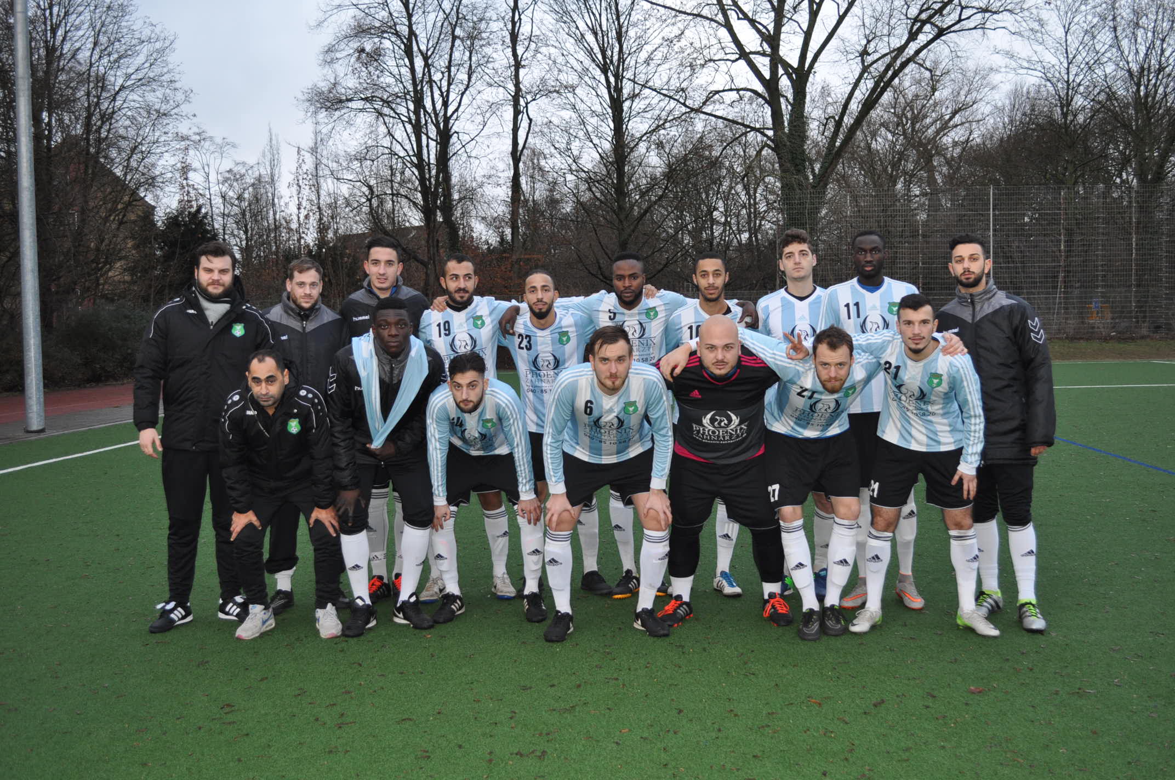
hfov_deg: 53.2
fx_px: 1174
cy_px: 390
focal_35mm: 36
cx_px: 588
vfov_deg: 36.8
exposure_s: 1/125
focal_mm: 24
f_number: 4
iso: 450
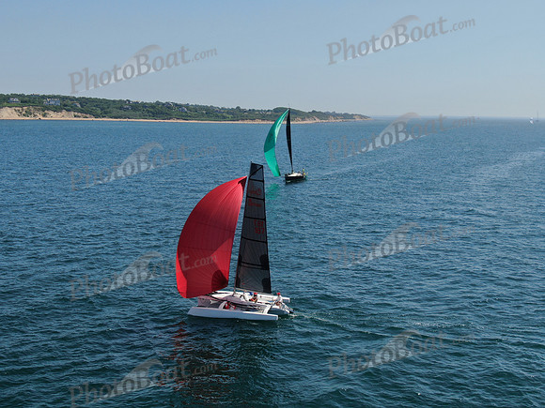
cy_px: 204
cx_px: 272
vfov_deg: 30.3
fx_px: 756
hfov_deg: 39.7
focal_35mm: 48
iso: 100
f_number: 3.8
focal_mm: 8.6
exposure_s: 1/1000
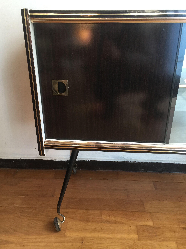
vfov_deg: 61.7
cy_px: 124
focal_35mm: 29
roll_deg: +0.6
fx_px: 208
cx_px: 93
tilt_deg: -24.8
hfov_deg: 48.2
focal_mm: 4.15
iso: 50
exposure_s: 1/33
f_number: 2.2
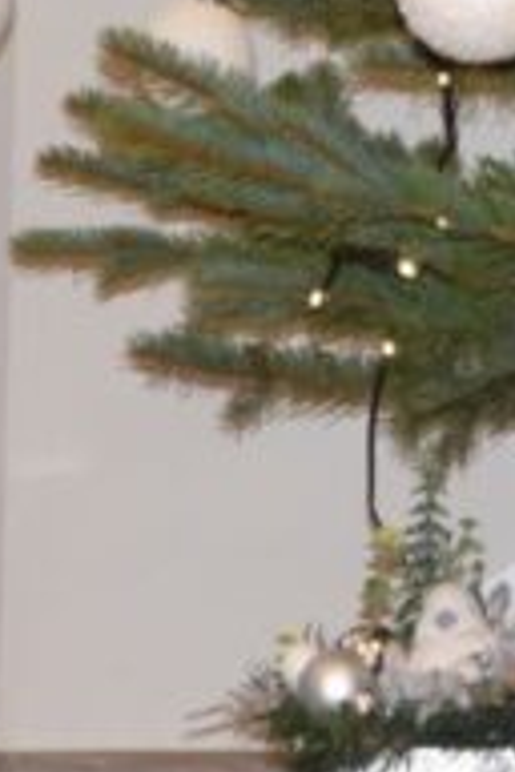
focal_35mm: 630
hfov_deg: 2.2
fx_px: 13518
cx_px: 1231
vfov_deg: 3.3
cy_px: 44
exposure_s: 1/60
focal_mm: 105
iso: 1100
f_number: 5.6
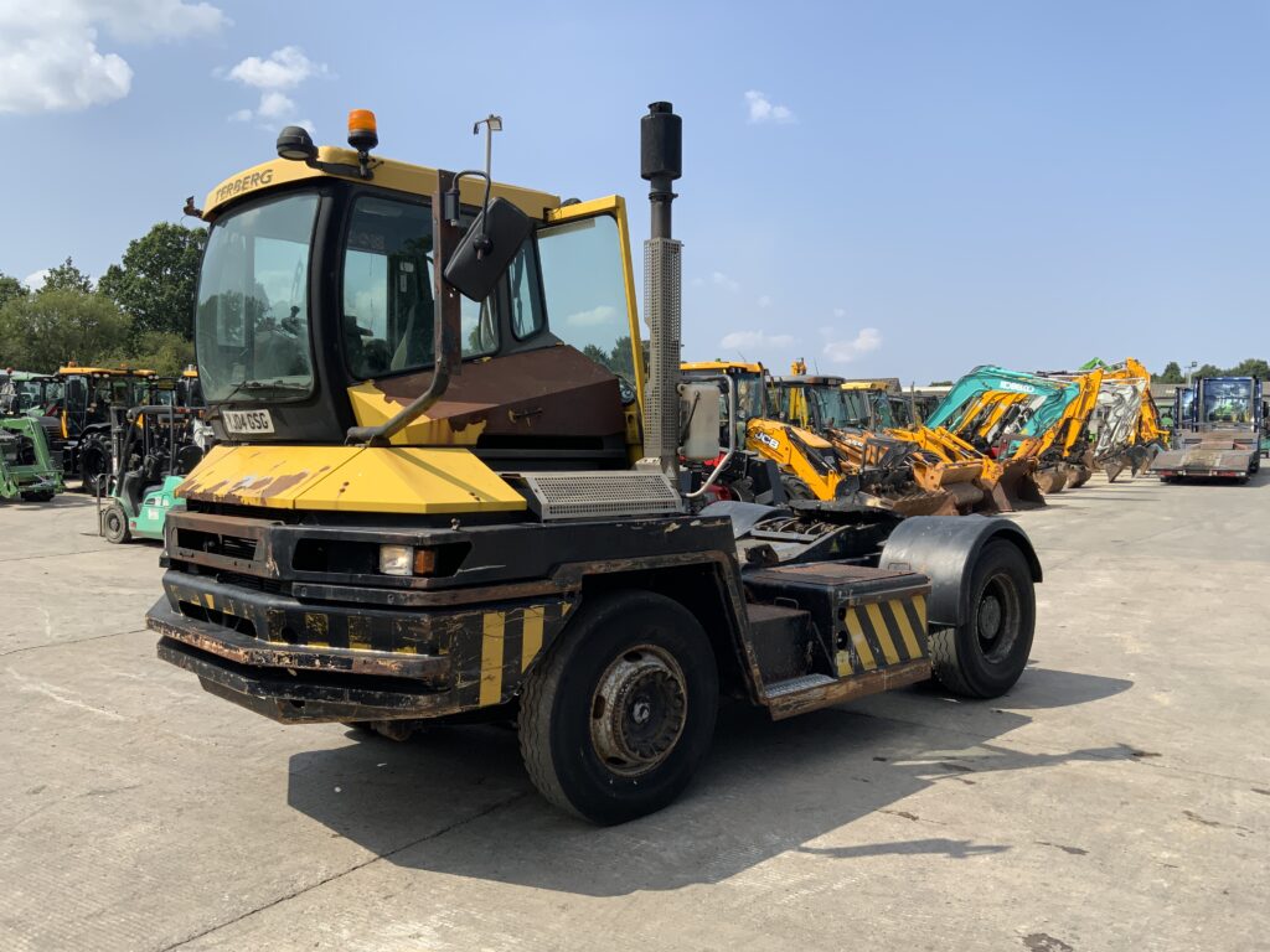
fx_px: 1064
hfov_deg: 61.7
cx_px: 635
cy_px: 476
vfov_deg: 48.2
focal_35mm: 29
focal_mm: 3
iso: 16
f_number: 1.8
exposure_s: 1/1730
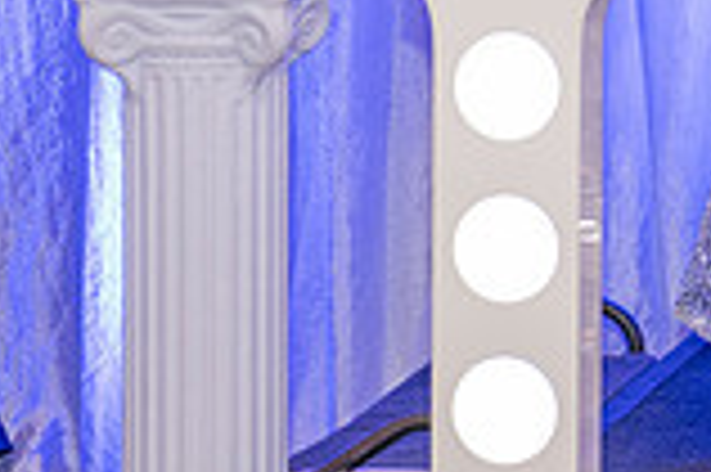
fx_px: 5070
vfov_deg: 5.3
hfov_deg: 7.8
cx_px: 1152
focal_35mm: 257
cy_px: -366
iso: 1600
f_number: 4
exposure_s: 1/200
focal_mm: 70
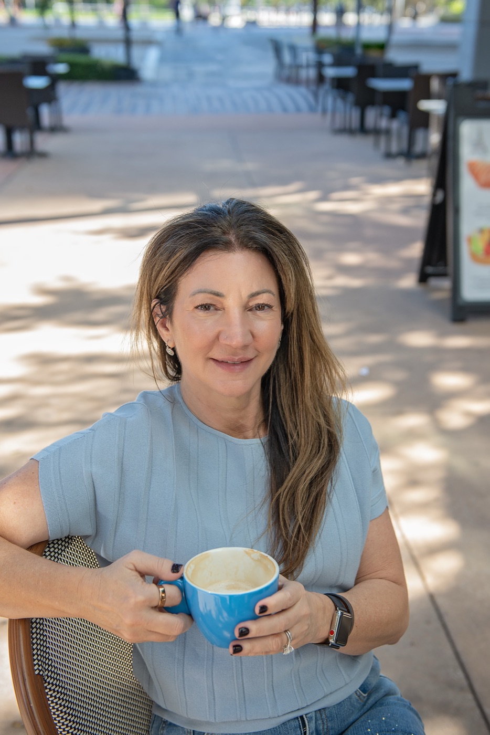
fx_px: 898
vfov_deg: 44.5
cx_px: 245
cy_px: 368
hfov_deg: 30.5
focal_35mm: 44
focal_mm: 44
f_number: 3.5
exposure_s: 1/640
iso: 500
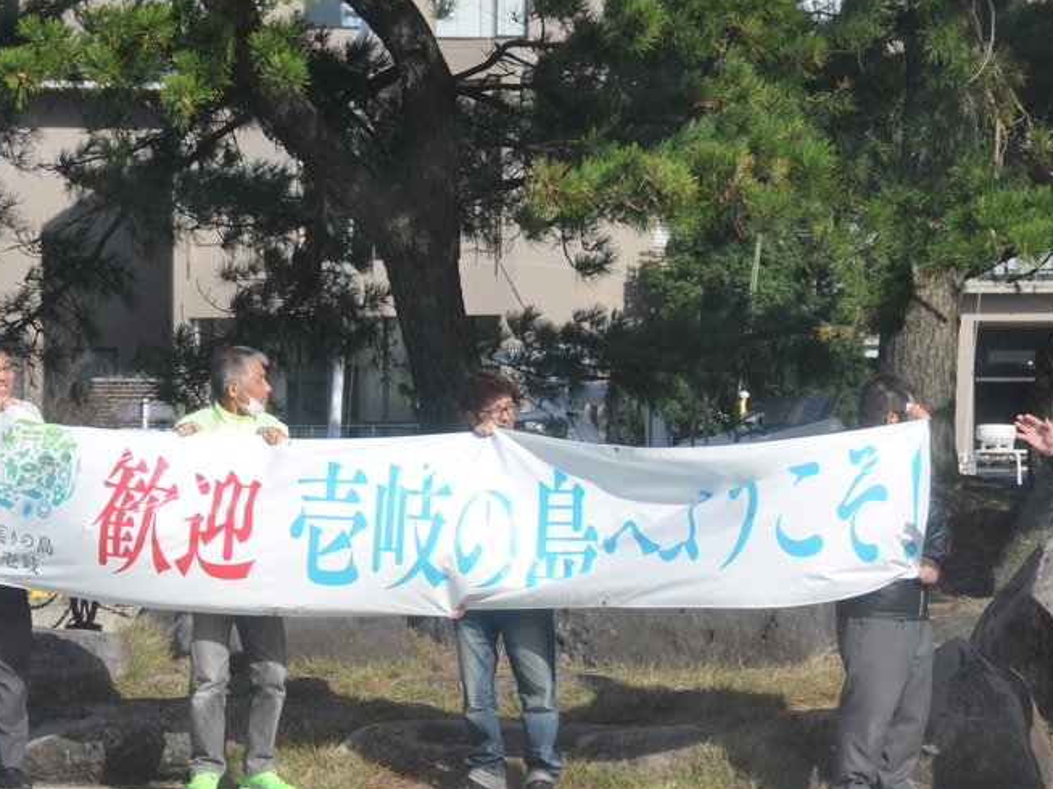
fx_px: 5626
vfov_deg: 8.0
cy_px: 481
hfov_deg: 10.7
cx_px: 469
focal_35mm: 185
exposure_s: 1/500
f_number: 5.6
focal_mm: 82
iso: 200
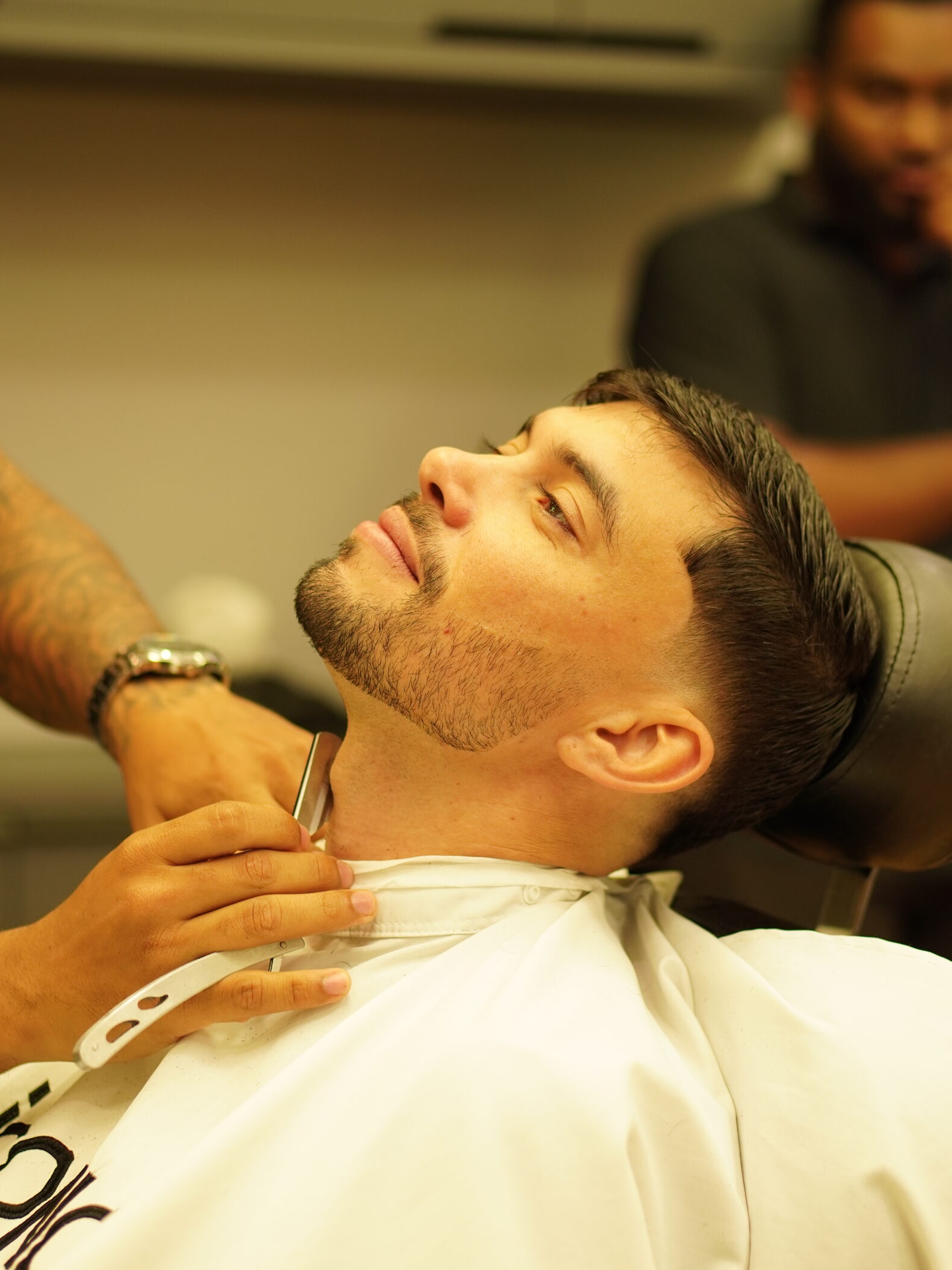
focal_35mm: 82
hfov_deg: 18.0
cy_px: 637
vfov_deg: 23.8
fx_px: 3007
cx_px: 477
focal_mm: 50
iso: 400
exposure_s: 1/125
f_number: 2
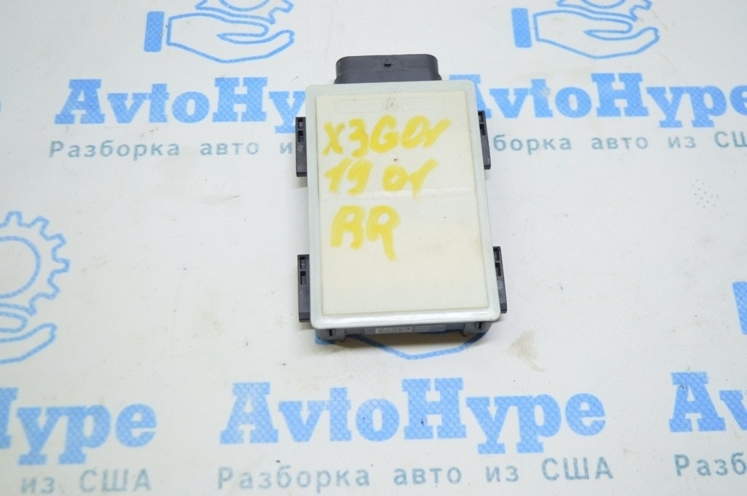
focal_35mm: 44
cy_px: 248
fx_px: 902
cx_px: 374
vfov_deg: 30.8
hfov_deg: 45.0
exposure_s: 1/40
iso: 400
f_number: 4.2
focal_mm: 29
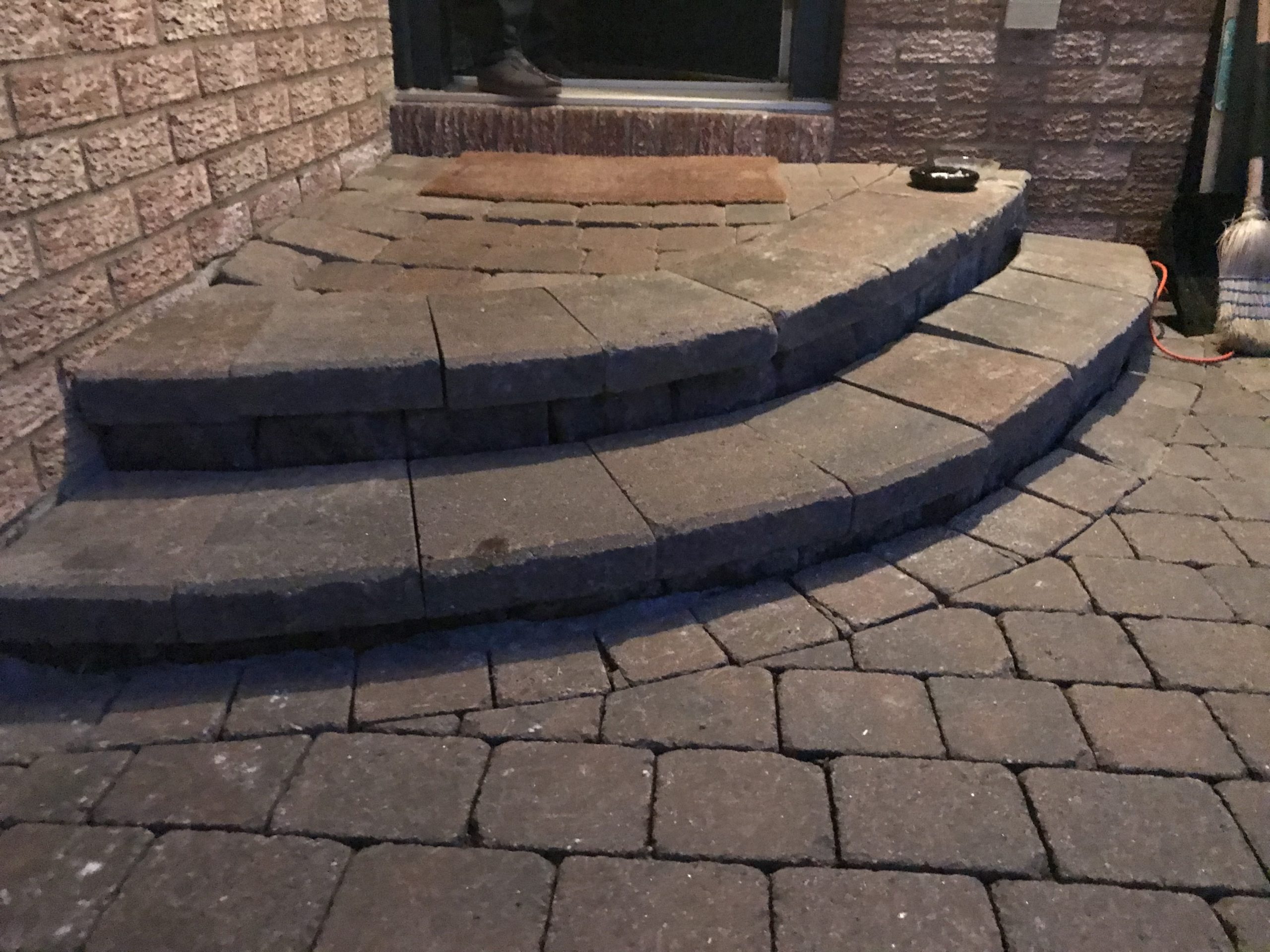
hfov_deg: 63.4
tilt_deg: -24.7
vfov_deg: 49.7
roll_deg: +0.1
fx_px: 1027
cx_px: 635
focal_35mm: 28
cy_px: 476
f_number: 1.8
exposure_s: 1/4
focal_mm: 3.99
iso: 320
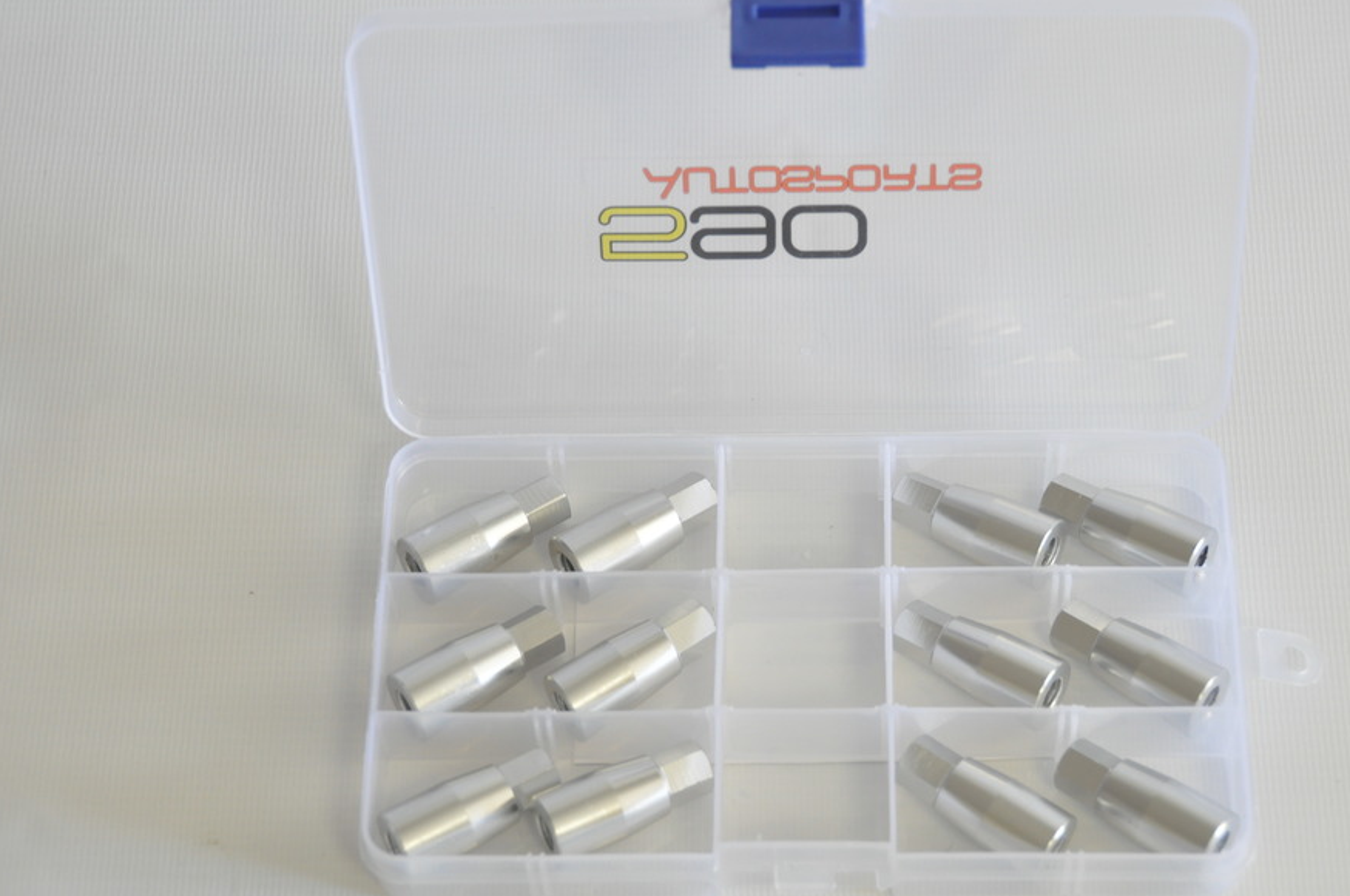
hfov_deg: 21.1
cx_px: 751
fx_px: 3617
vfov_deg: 14.1
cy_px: 484
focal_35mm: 97
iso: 800
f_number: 5
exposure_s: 1/40
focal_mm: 55
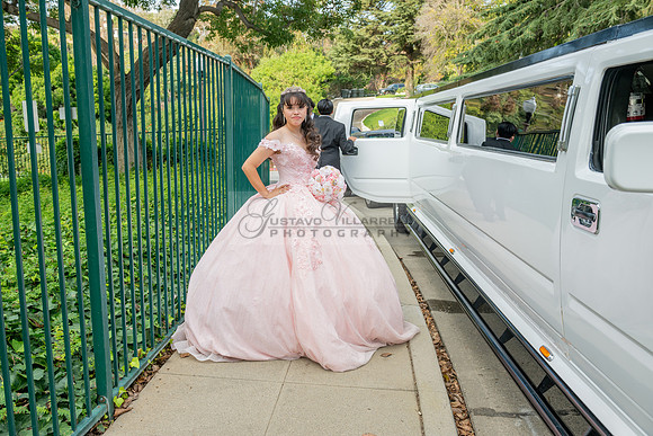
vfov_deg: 41.1
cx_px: 326
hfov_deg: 58.7
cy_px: 218
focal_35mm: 32
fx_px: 581
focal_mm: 32
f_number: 6.3
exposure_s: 1/125
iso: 160
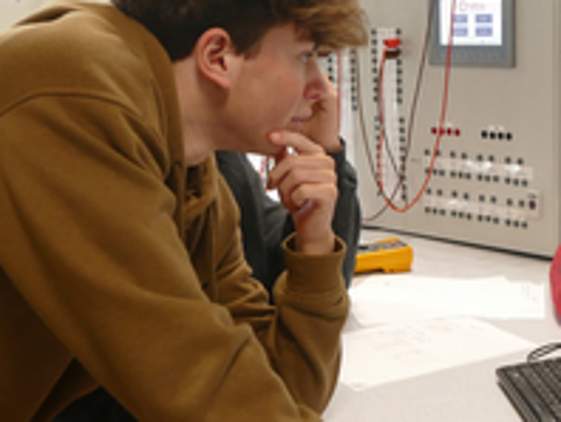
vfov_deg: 23.0
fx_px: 1038
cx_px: 445
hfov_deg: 29.6
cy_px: 217
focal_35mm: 64
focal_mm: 12.12
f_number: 3.5
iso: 640
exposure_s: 1/80
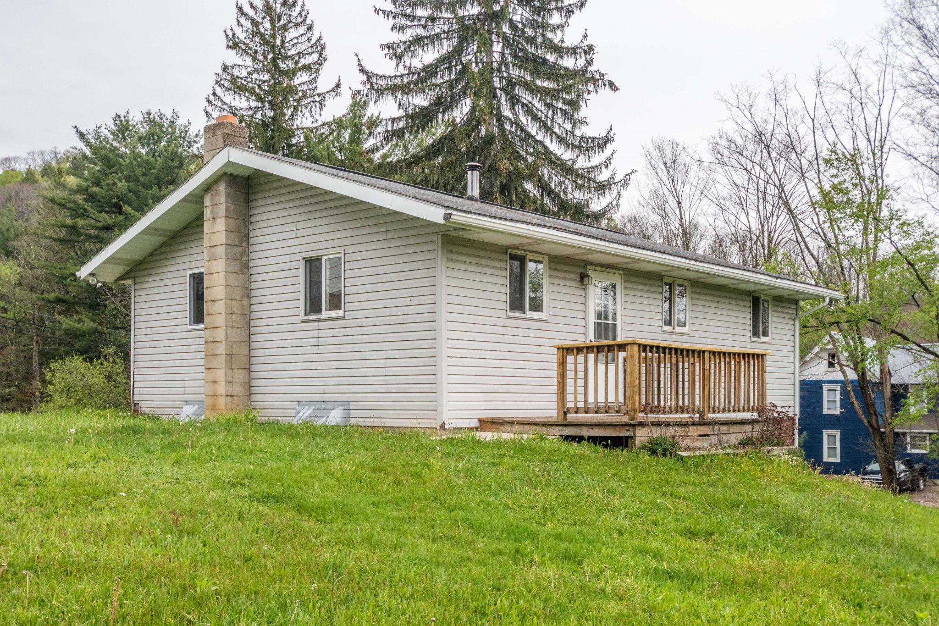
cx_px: 470
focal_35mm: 36
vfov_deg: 36.9
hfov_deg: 53.1
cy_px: 313
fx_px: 939
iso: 640
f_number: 9
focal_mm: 24
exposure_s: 1/320
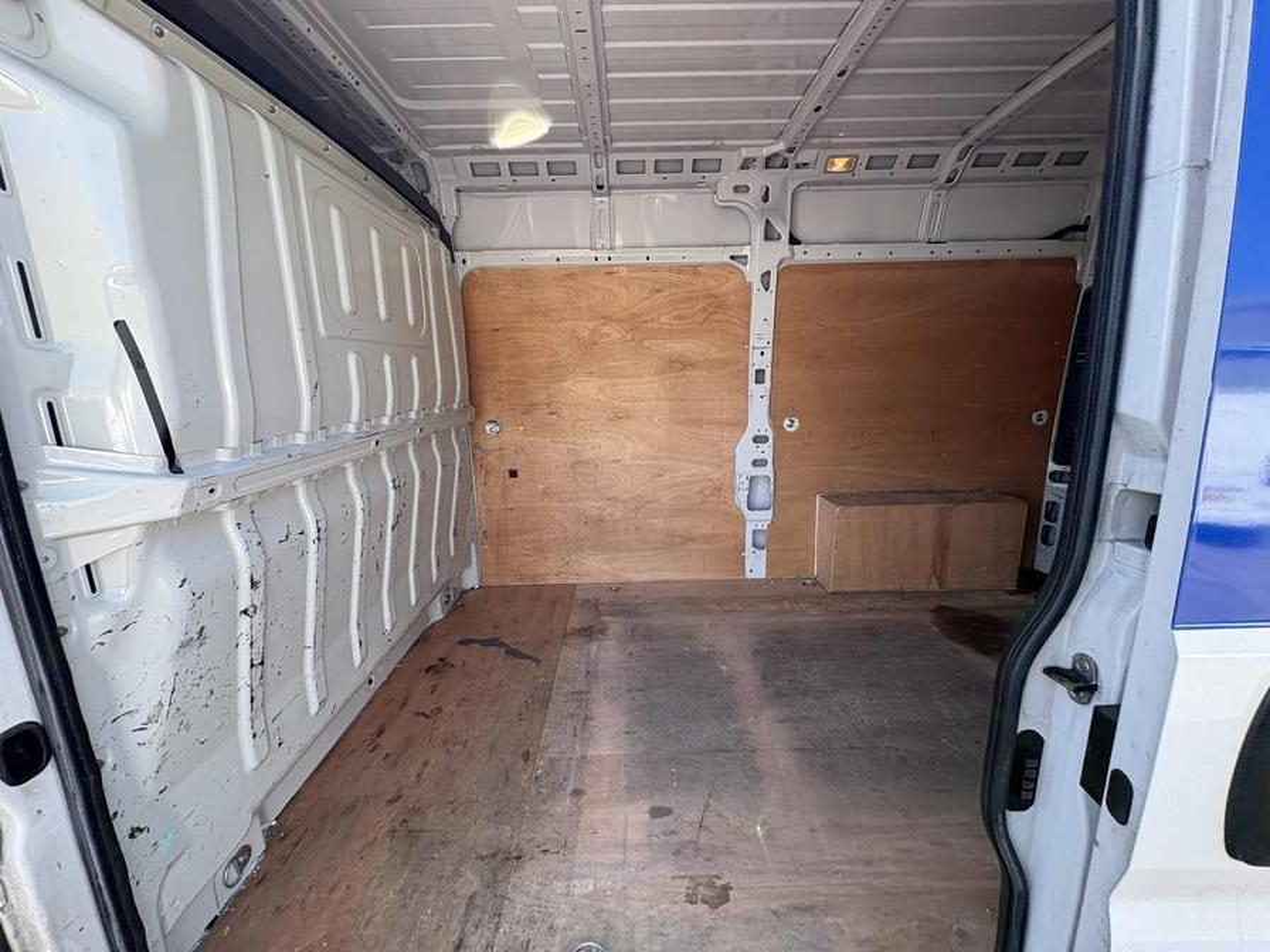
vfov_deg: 85.7
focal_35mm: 14
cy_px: 476
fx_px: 514
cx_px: 635
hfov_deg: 102.1
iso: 50
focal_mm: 2.22
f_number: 2.2
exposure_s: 1/159
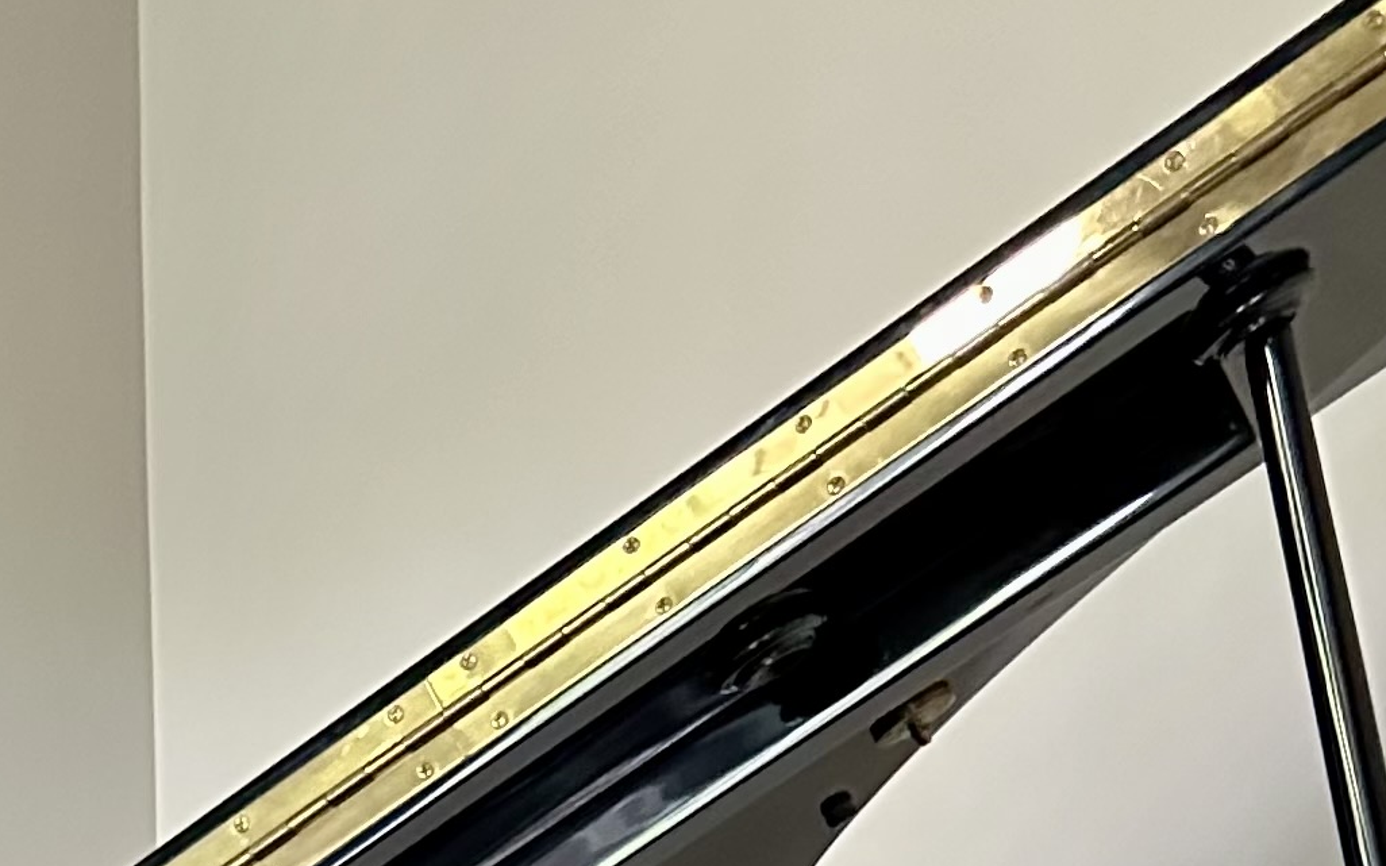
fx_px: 3777
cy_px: 2408
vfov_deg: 10.3
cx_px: -84
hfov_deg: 20.0
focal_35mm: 100
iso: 1000
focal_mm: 6.86
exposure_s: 1/53
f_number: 1.78
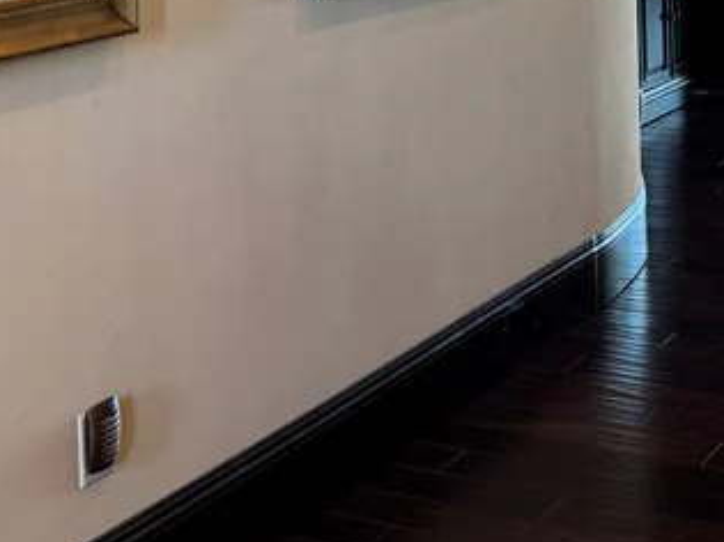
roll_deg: +0.6
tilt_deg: -2.5
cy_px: -181
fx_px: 1631
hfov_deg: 24.6
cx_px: 579
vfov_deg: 17.6
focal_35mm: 78
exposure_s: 1/60
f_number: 1.78
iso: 125
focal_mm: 6.76
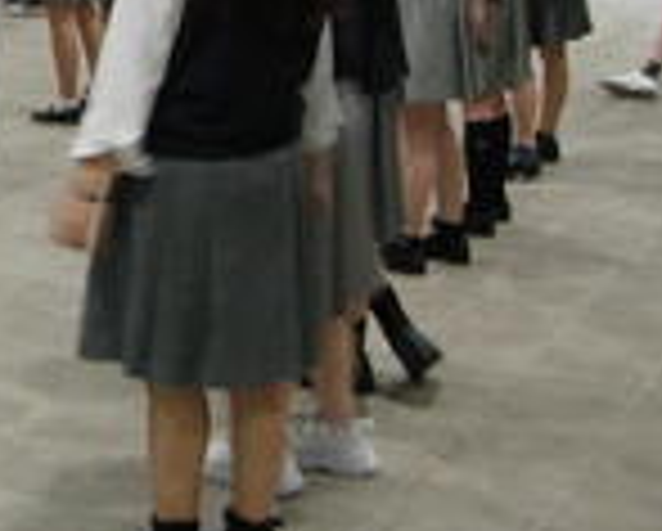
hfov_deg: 19.2
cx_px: -167
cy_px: 50
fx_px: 1825
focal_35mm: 93
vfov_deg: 16.3
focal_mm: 5.8
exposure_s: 1/5.2
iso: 50
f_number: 2.8
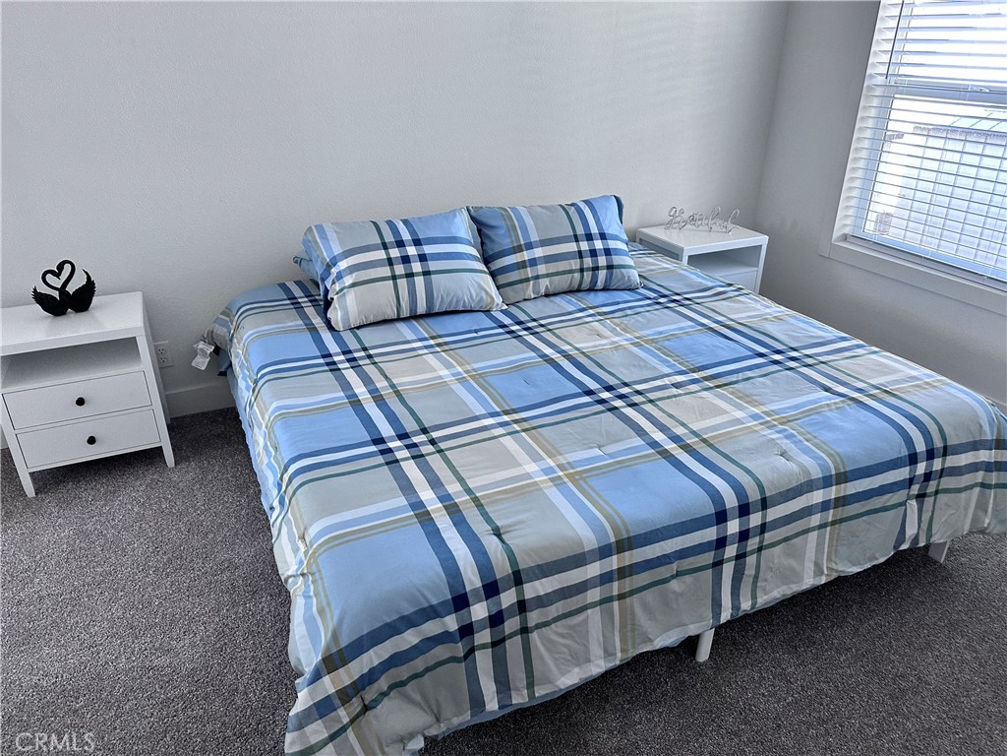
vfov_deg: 56.8
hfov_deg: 71.6
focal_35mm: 24
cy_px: 378
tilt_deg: -23.7
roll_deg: +0.8
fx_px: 698
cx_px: 504
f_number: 1.78
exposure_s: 1/121
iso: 200
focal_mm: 6.86
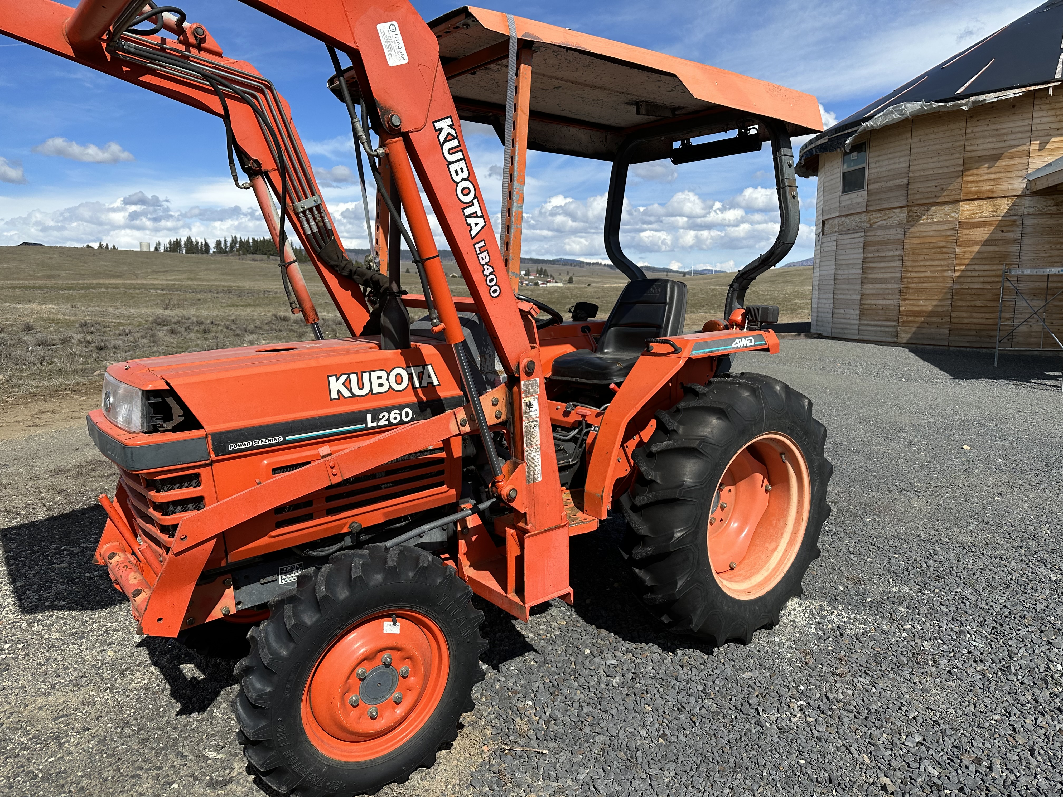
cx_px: 532
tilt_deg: -8.7
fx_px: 737
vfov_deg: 56.8
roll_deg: -0.3
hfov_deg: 71.6
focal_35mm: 24
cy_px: 398
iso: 80
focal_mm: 6.86
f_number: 1.78
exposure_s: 1/5525
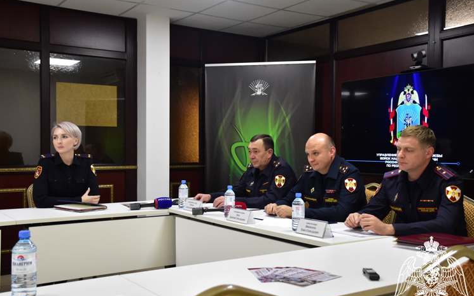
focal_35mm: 40
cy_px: 155
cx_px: 237
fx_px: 517
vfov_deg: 32.0
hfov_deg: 49.3
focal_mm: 26
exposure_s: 1/125
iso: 1600
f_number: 5
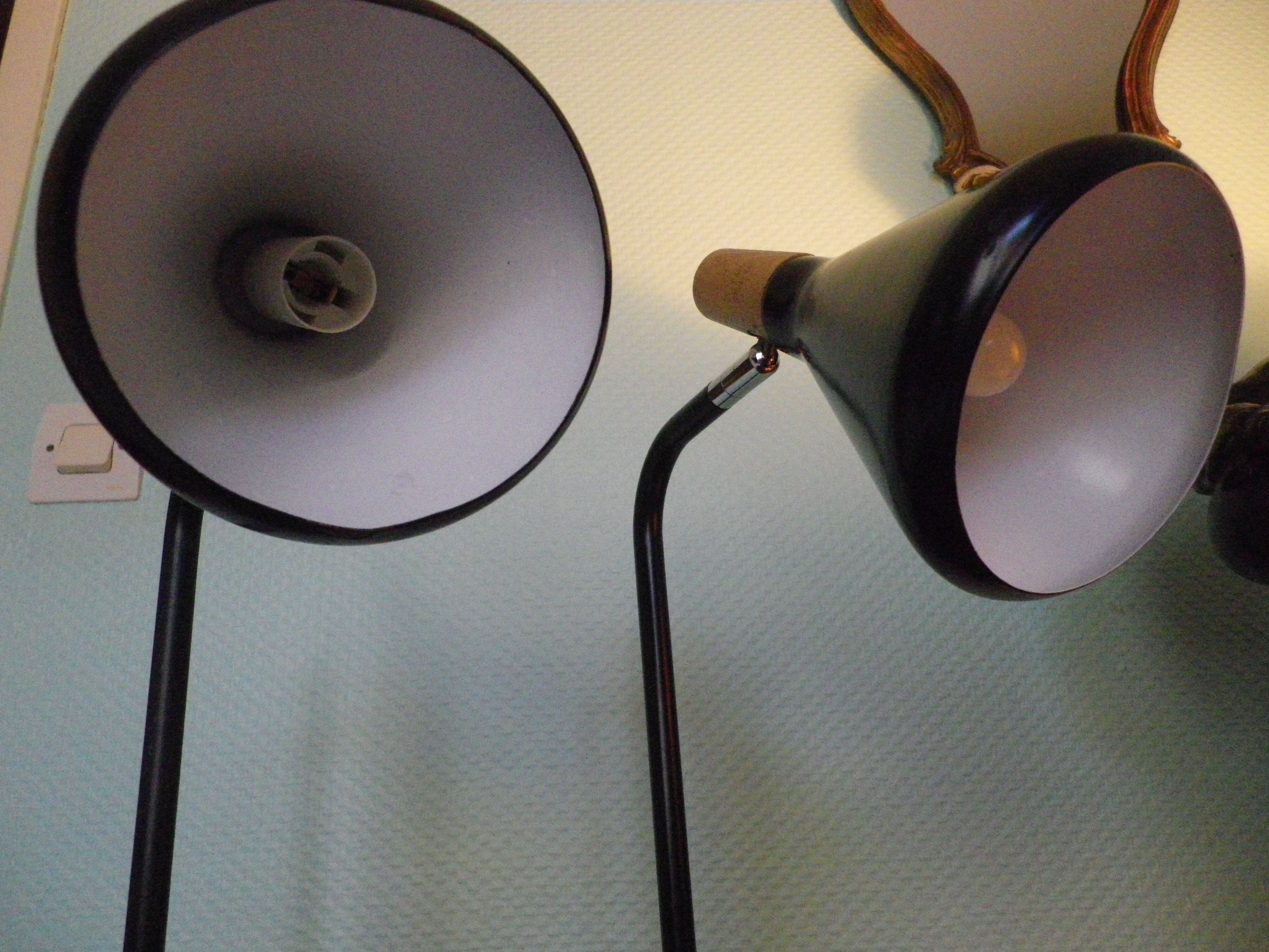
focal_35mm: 28
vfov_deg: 49.7
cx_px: 634
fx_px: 1026
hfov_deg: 63.4
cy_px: 476
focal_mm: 4.9
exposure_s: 1/50
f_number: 2.6
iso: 800
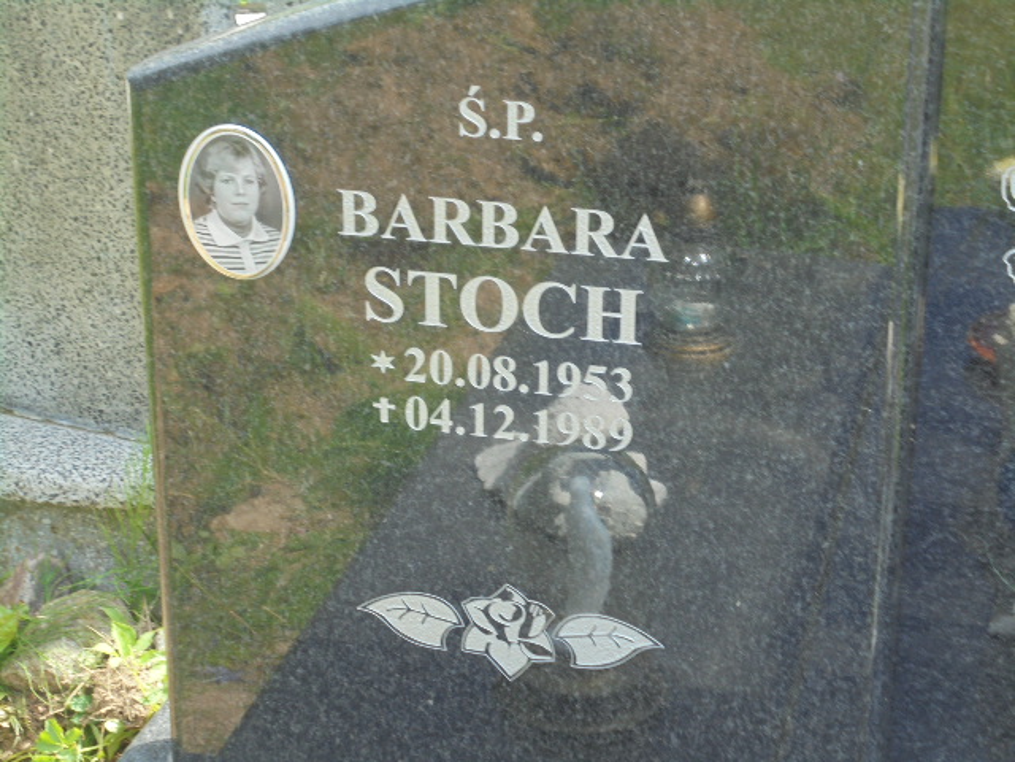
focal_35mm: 73
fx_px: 2140
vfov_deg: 20.2
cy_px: 381
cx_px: 508
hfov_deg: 26.7
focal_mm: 13.1
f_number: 6.1
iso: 100
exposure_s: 1/60
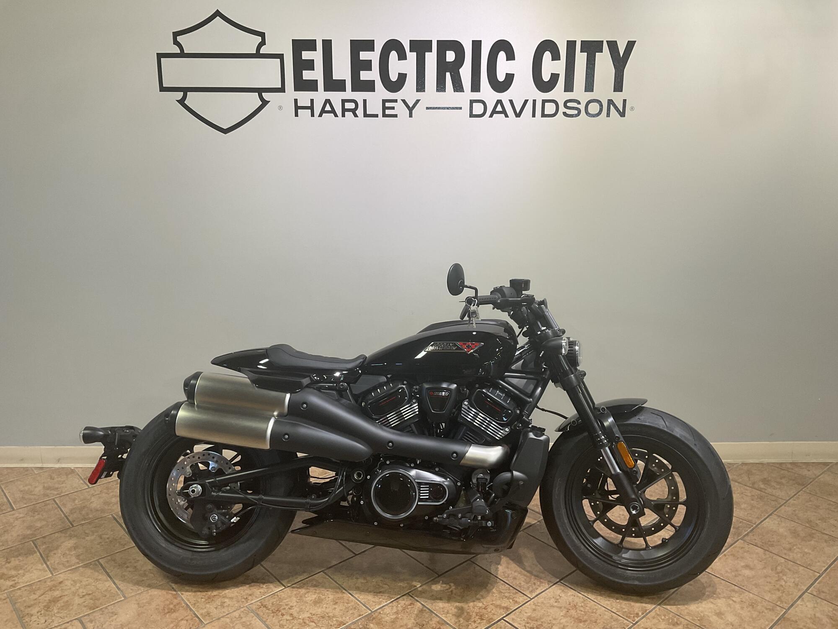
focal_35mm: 29
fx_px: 702
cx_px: 419
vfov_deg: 48.2
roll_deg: -0.5
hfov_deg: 61.7
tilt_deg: -14.7
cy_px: 314
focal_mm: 3
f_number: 1.8
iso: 50
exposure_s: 1/60
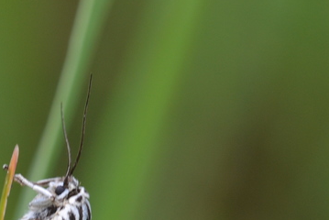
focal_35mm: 741
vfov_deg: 1.9
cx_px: 53
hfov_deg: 2.8
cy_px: 254
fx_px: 6780
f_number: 8
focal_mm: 185
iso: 400
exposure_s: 1/125
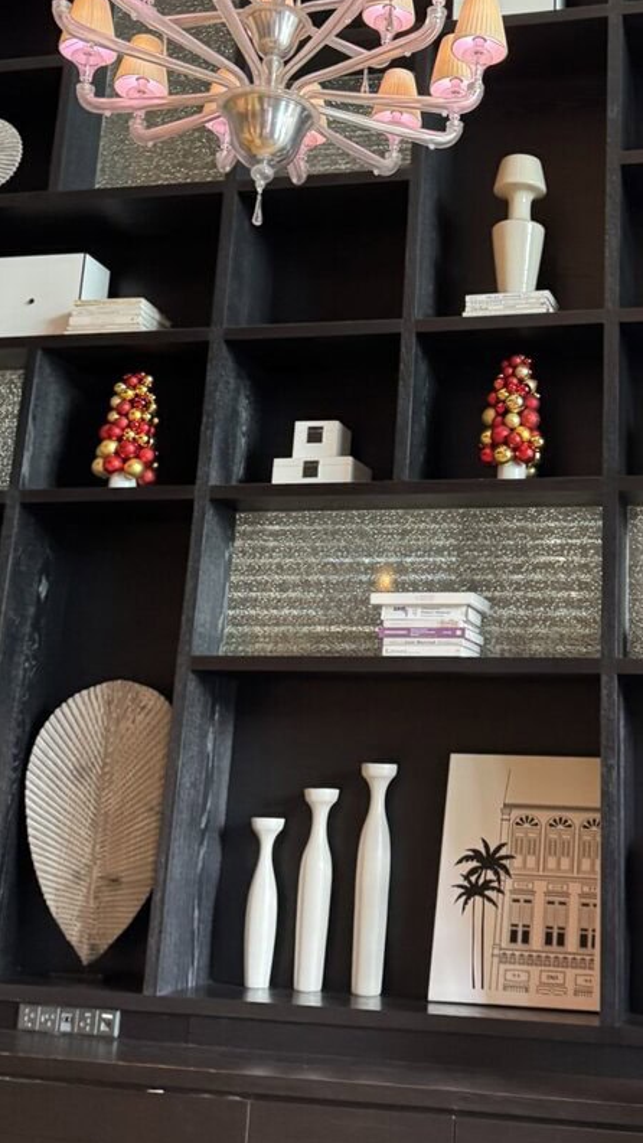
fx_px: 1364
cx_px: 505
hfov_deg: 26.1
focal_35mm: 45
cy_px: 390
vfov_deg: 44.9
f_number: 1.8
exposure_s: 1/33
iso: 640
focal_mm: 6.8
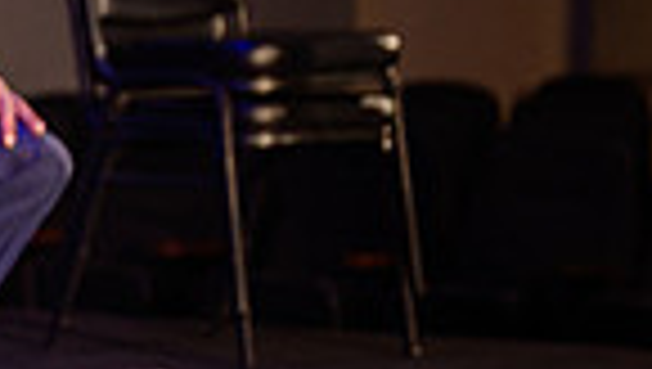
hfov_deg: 7.2
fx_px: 5072
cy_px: 20
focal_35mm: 293
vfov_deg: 4.2
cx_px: -445
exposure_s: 1/125
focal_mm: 70
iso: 1250
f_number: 2.8
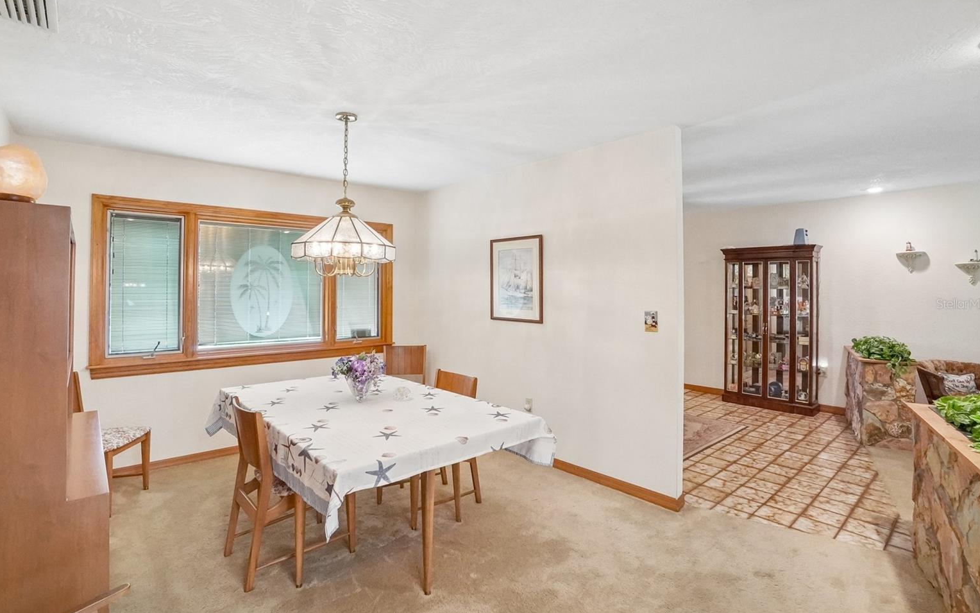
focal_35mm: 16
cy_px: 304
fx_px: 427
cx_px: 480
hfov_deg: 97.8
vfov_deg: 71.3
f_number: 8
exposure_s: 1/30
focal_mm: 10
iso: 1600
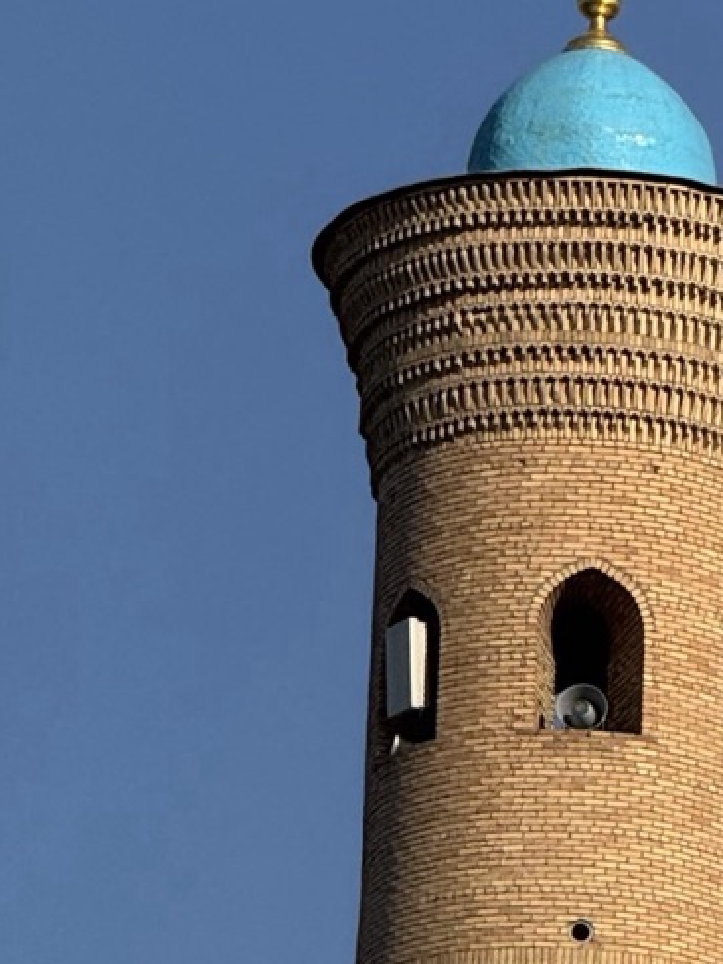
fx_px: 13144
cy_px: 1233
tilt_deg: +14.7
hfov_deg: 3.1
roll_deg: -0.7
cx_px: 1395
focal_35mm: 472
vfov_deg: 4.2
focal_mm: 15.66
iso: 50
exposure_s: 1/1969
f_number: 2.8
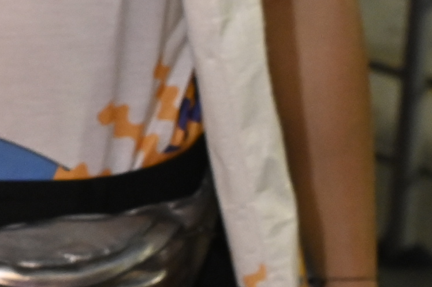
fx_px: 2543
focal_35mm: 212
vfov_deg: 6.4
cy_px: -202
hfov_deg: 8.9
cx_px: -543
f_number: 5
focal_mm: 35
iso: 2500
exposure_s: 1/125
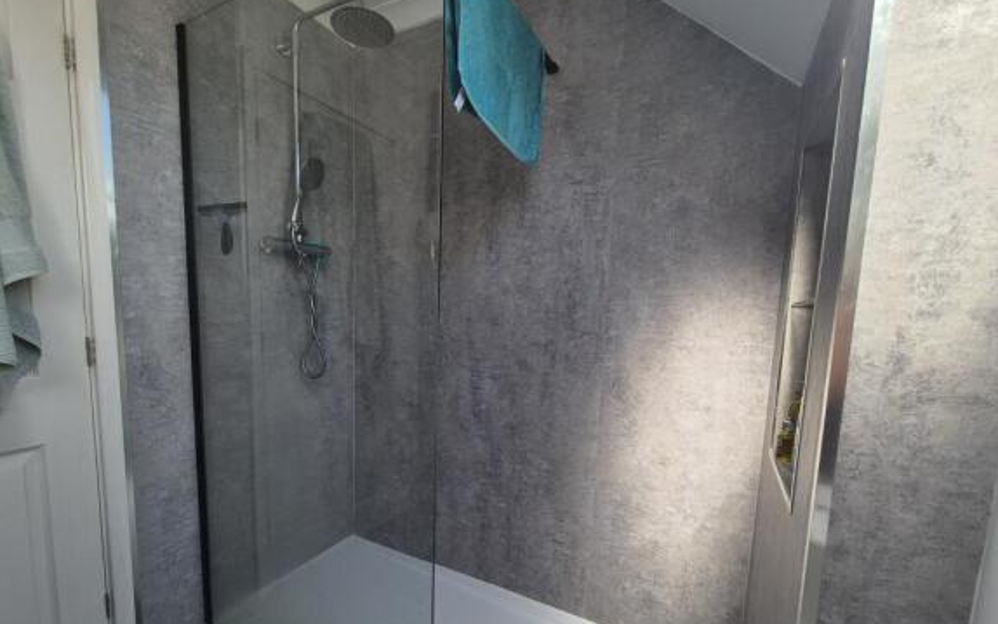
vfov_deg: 78.2
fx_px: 381
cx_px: 505
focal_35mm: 14
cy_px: 355
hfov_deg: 105.3
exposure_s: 1/323
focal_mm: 2.2
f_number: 2.2
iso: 50
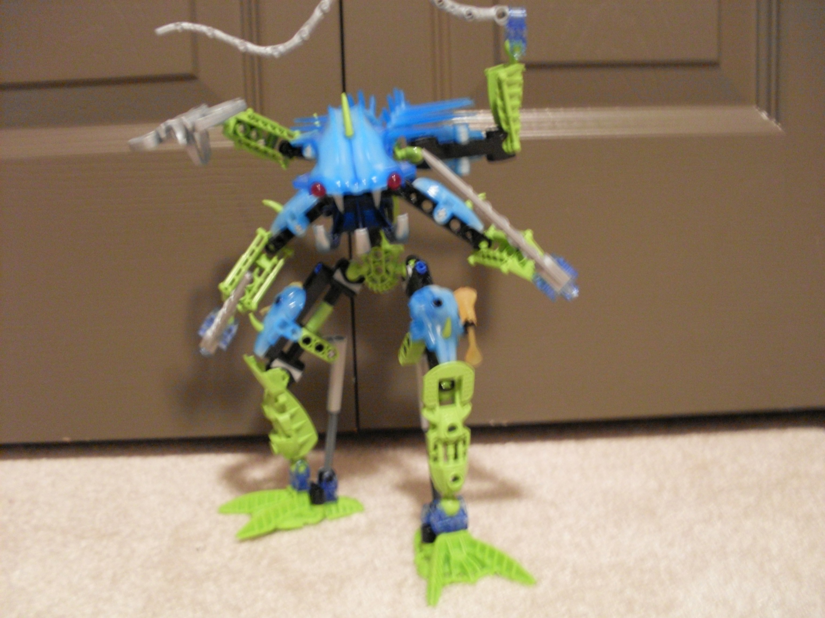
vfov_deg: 37.7
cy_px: 309
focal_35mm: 38
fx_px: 906
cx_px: 412
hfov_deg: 49.0
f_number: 2.8
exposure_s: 1/8
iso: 400
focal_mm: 6.3
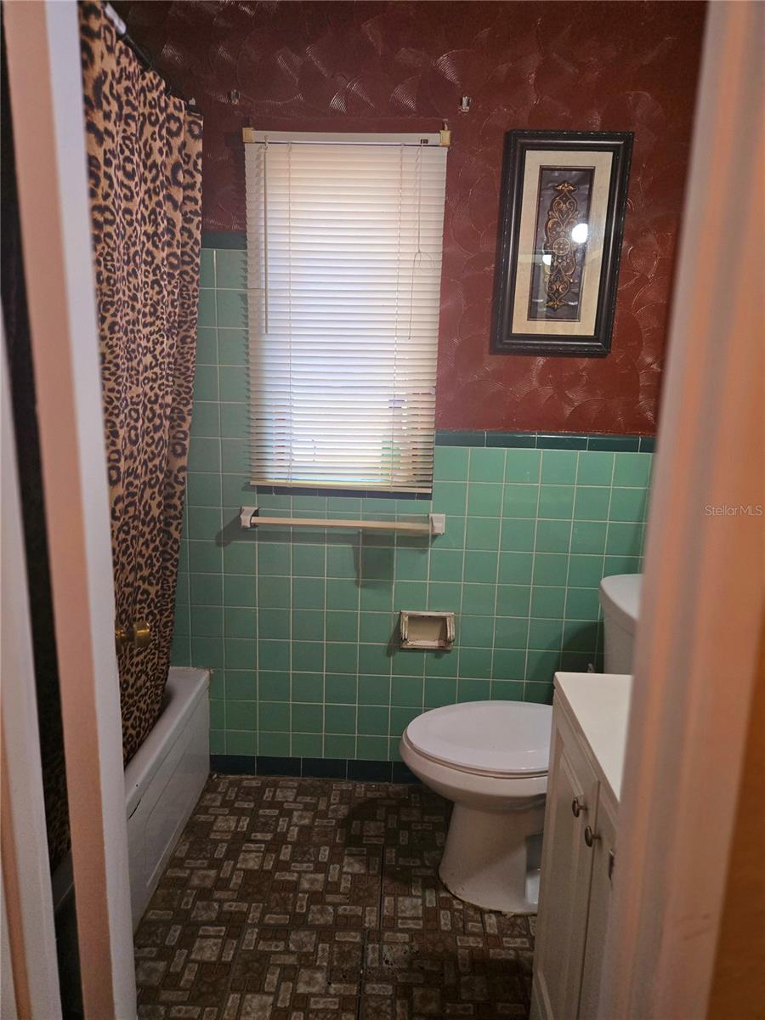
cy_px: 510
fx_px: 678
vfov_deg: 73.9
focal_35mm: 23
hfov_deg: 58.9
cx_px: 382
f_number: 1.8
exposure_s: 1/120
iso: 400
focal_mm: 5.4
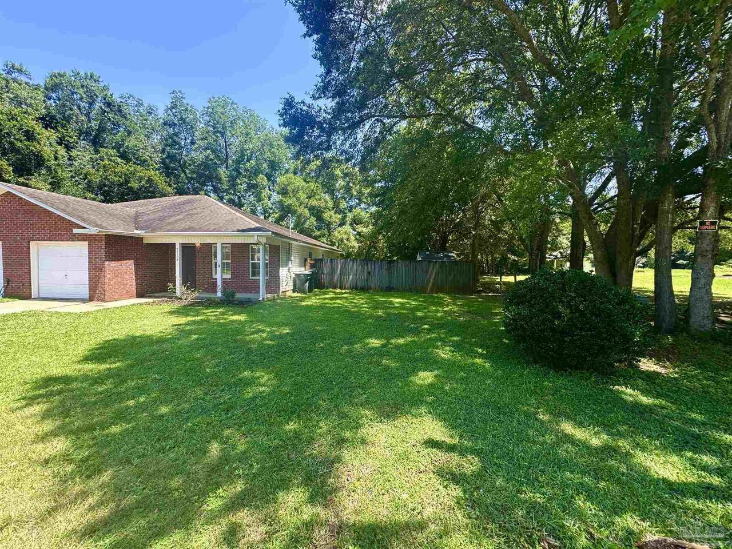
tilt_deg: -2.7
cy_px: 274
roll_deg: -0.6
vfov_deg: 85.7
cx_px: 366
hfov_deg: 102.1
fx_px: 296
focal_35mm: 14
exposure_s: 1/173
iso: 40
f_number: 2.2
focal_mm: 2.22
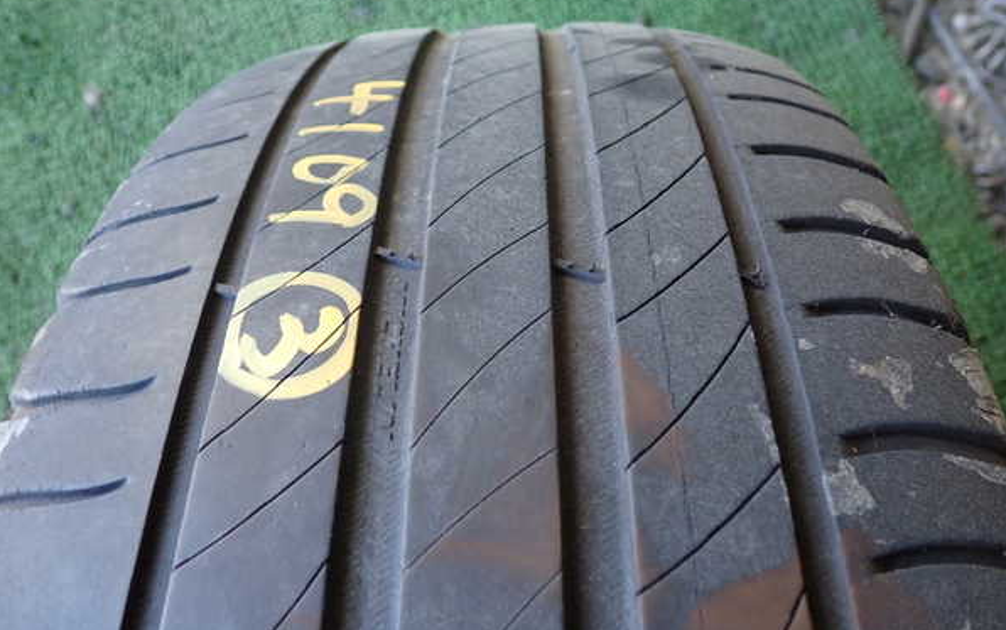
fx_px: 878
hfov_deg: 59.6
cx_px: 501
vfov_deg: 39.5
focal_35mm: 32
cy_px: 301
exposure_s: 1/60
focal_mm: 5.4
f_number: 2.3
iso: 200
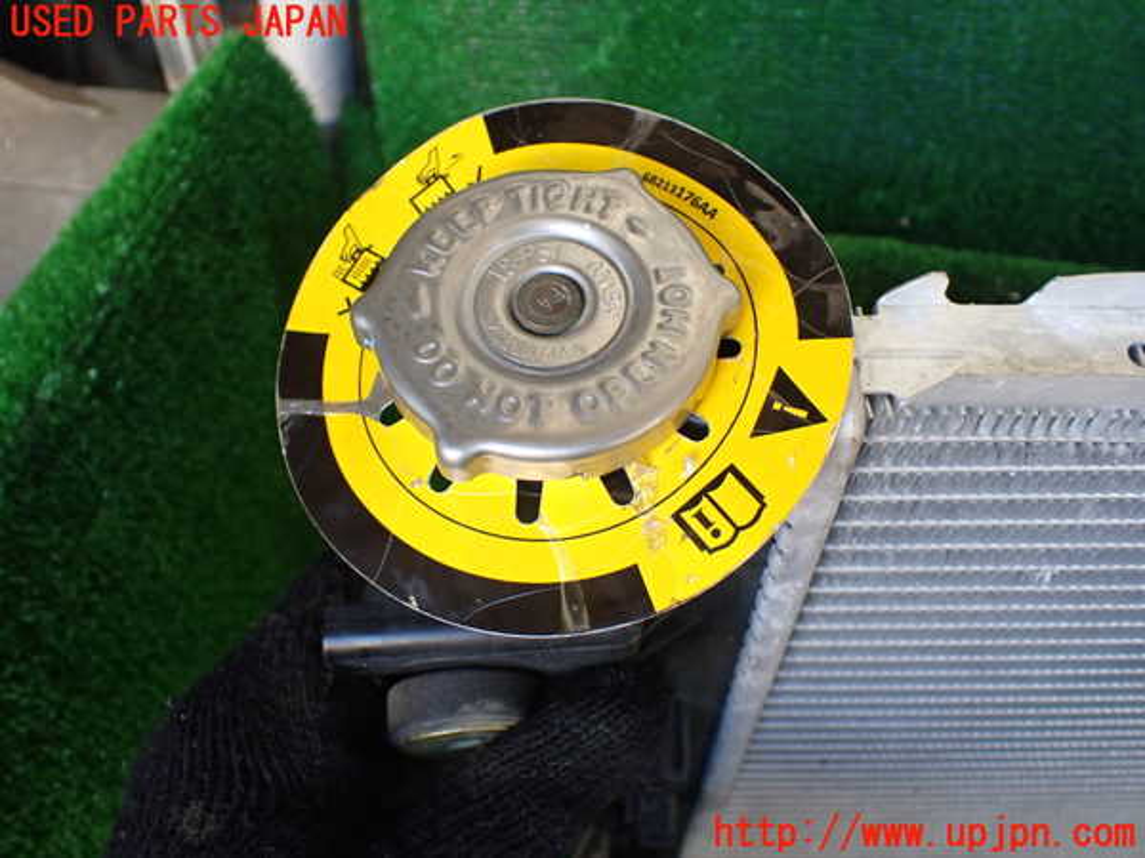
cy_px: 429
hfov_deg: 60.0
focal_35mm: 30
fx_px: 992
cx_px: 572
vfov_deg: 46.8
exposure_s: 1/125
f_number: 2.3
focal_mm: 5.4
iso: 320
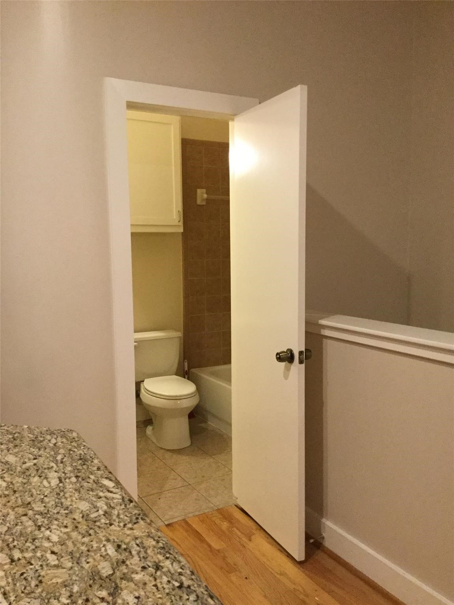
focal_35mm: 31
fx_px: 542
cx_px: 227
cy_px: 302
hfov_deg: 45.4
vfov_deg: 58.4
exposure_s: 1/30
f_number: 2.4
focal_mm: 3.3
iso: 200
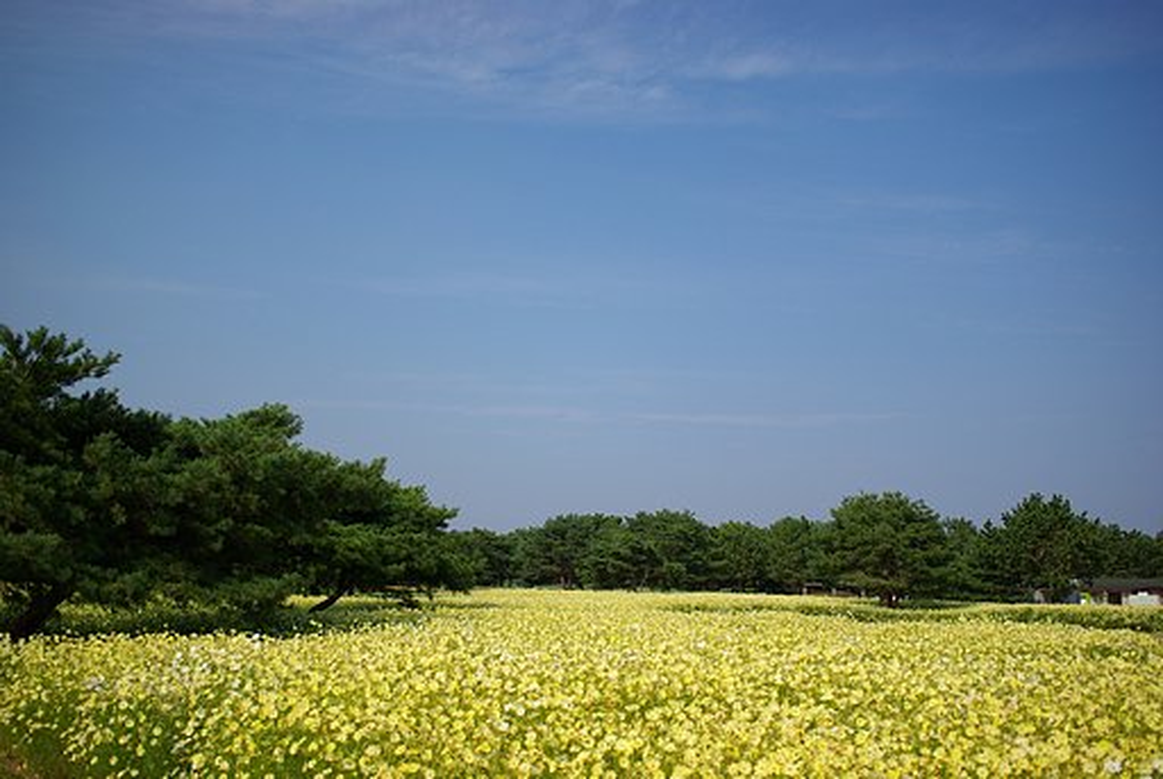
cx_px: 582
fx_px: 1019
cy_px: 390
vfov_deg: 41.8
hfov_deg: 59.4
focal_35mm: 32
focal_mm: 21
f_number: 3.2
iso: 100
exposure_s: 1/2000
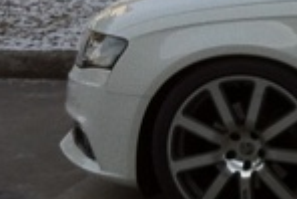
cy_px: -101
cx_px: 714
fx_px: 1619
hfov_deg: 9.4
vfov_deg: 6.9
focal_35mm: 196
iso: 80
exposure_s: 1/1077
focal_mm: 3.85
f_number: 2.8
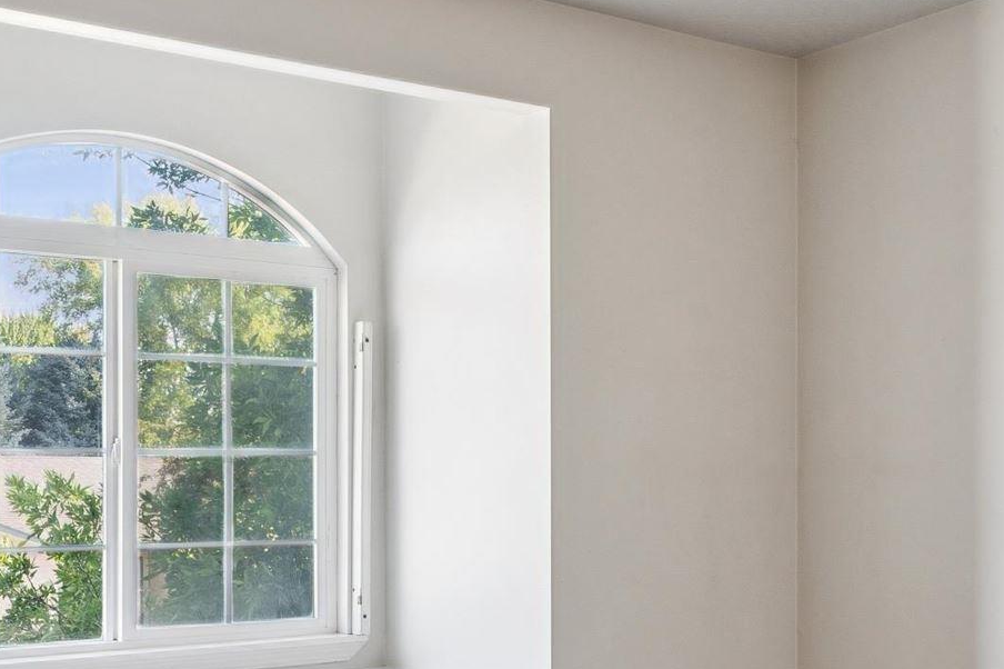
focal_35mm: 54
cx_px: 849
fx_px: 1507
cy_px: 477
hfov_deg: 35.3
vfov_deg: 24.8
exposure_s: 1/10
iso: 400
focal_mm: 15.9
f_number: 13
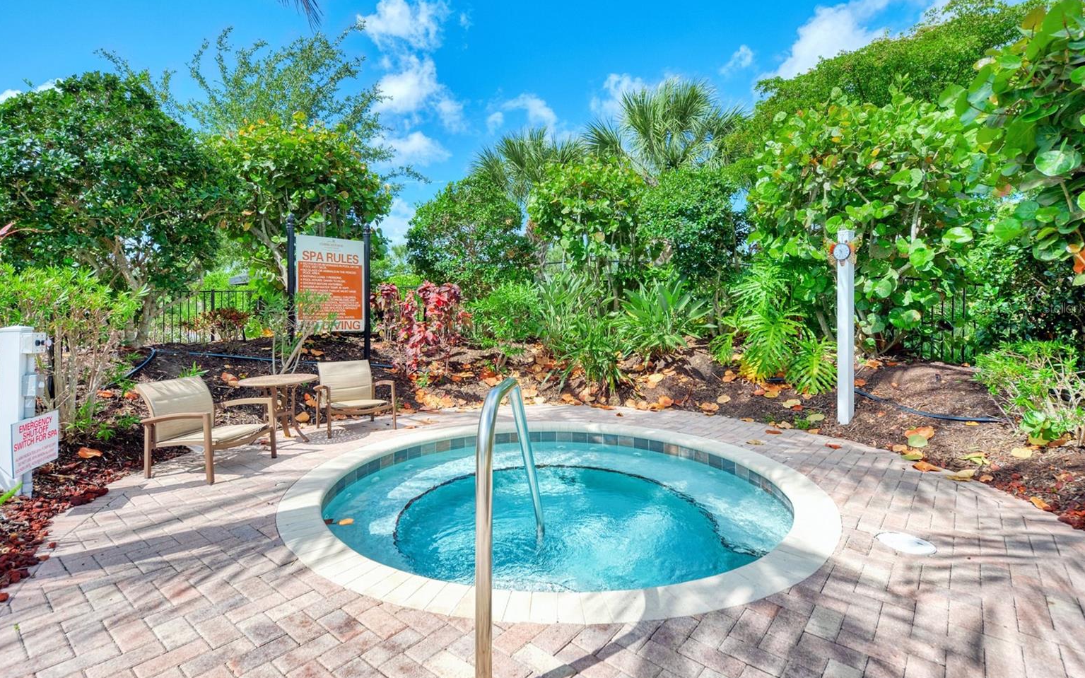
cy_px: 308
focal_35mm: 17
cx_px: 540
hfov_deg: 94.4
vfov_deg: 67.8
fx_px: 503
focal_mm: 16
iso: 320
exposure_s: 1/200
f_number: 7.1
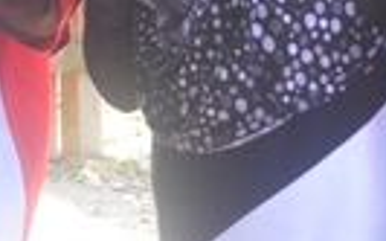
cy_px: 70
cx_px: -142
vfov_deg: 5.1
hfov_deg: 8.0
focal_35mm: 257
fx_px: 2702
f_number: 4.5
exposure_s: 1/125
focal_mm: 28
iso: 1000
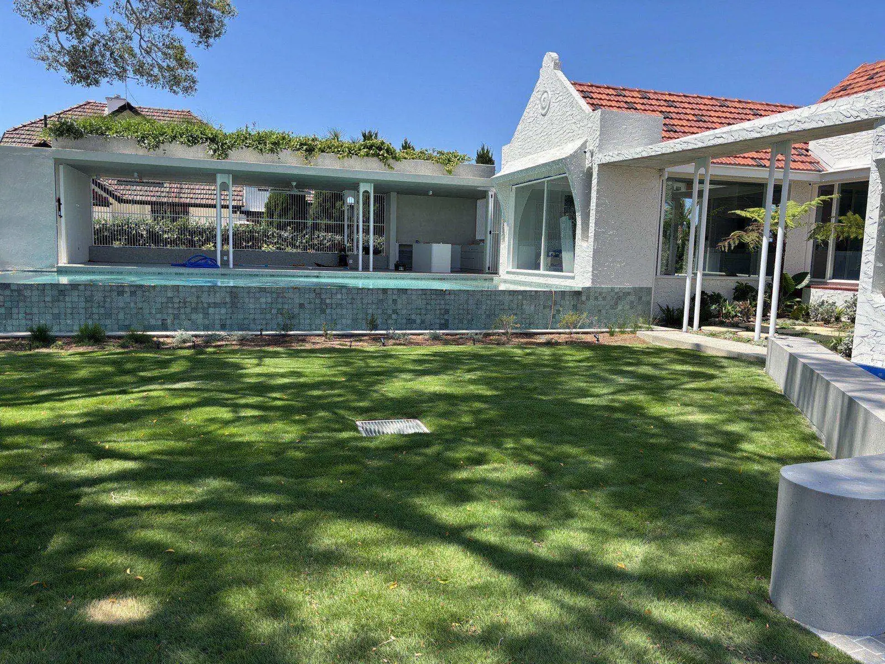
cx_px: 442
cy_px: 332
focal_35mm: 26
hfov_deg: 67.3
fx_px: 665
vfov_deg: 53.1
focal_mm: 5.96
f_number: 1.6
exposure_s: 1/1667
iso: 50
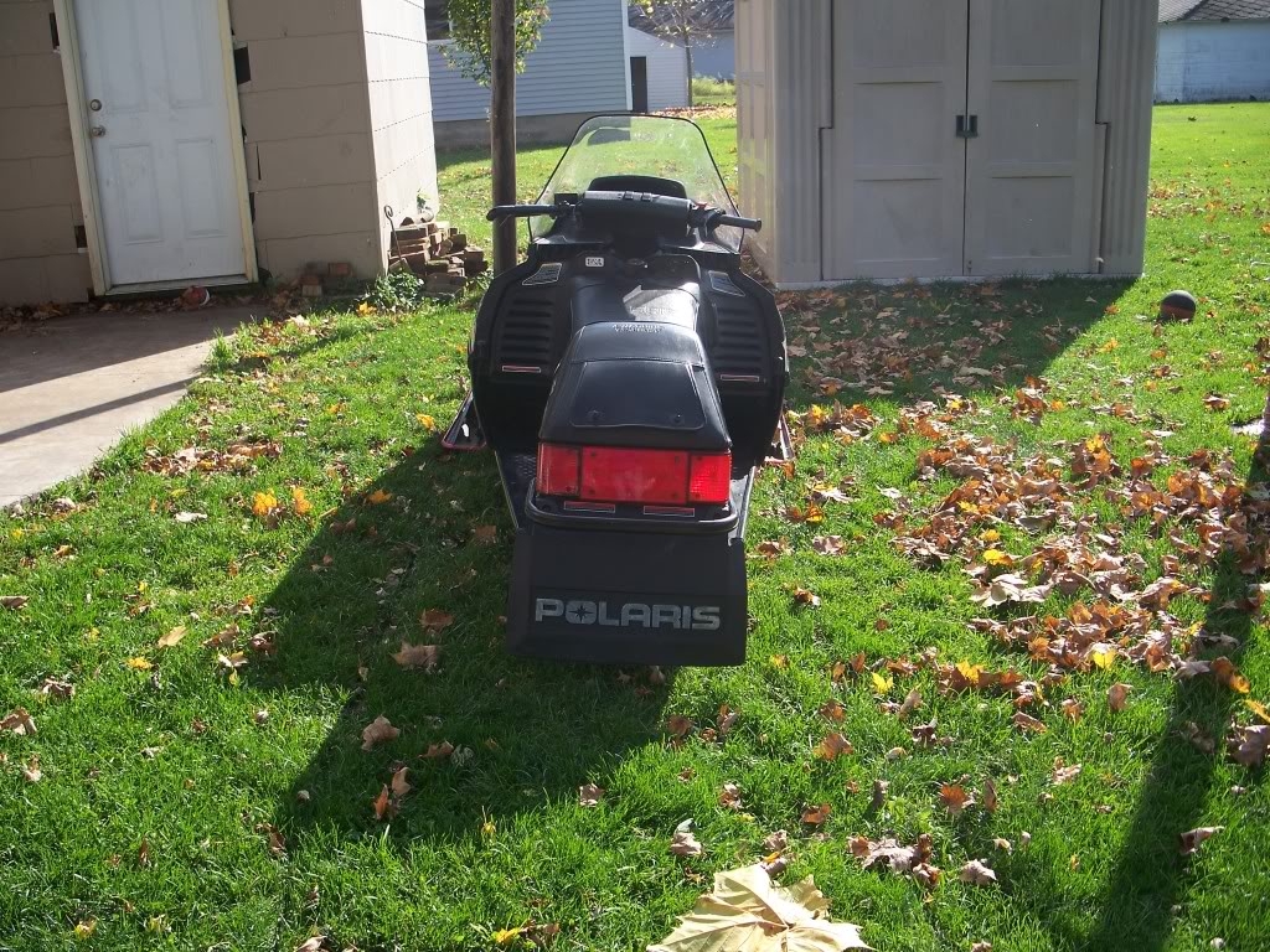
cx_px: 635
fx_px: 1357
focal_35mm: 37
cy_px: 476
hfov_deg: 50.1
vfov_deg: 38.7
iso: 64
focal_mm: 7.8
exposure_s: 1/400
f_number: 2.8
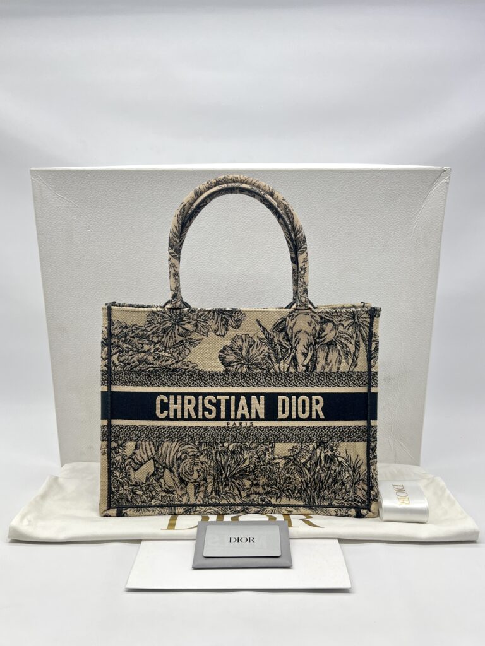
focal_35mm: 26
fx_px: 486
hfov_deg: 53.1
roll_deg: -0.2
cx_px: 242
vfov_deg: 67.3
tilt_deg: -12.8
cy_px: 323
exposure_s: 1/109
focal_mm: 5.7
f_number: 1.5
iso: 32
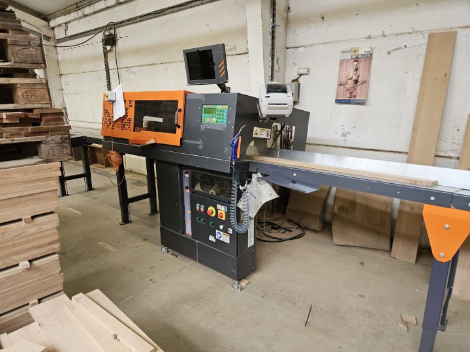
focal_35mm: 23
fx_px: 312
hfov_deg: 73.9
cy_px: 176
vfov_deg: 58.9
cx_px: 235
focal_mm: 5.4
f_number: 1.8
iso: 160
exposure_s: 1/100
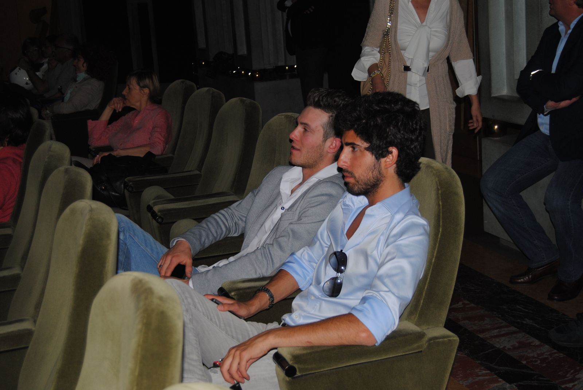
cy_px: 195
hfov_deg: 35.0
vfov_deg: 23.8
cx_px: 292
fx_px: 924
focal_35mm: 57
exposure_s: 1/60
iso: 200
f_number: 4.8
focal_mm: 38
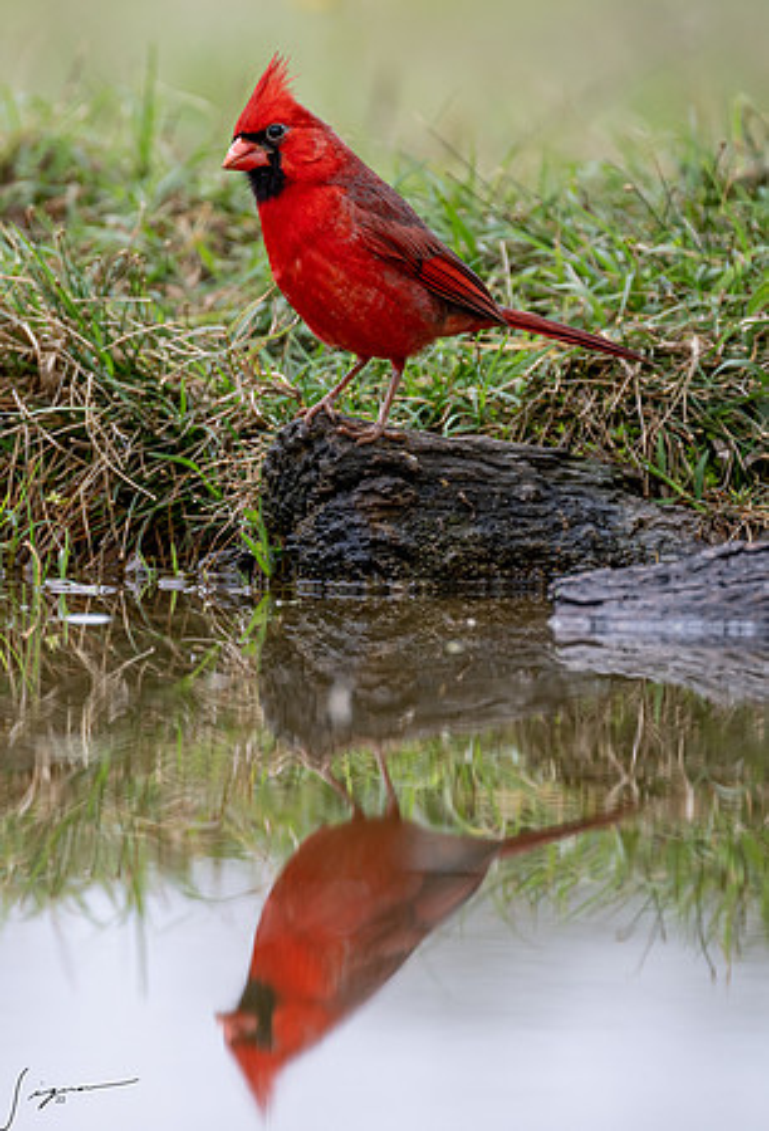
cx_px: 176
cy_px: 541
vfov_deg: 3.2
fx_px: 20088
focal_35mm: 636
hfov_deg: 2.2
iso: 450
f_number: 6.3
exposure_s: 1/320
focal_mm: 400
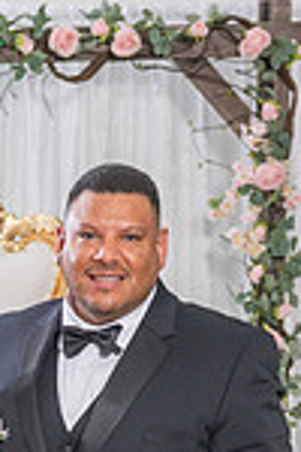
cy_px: 621
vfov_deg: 12.9
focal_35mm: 153
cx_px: -109
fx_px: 1919
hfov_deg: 8.8
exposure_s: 1/160
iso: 400
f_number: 3.5
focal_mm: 34
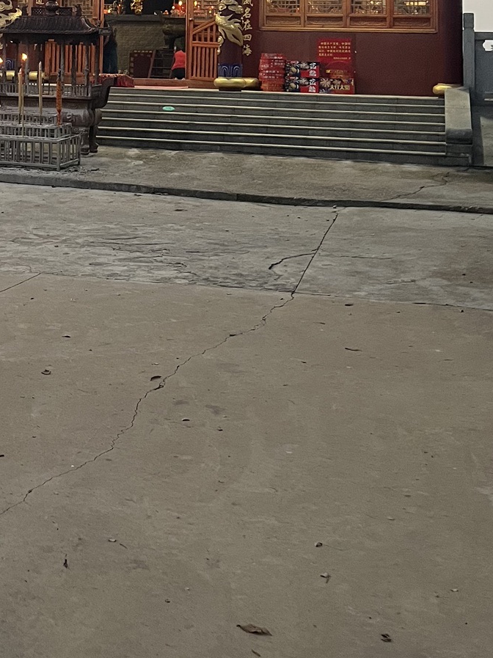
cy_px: -34
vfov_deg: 30.4
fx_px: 1102
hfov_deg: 24.6
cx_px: 65
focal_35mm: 58
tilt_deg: +5.9
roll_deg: -1.2
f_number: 1.6
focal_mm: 5.1
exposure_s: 1/60
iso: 320
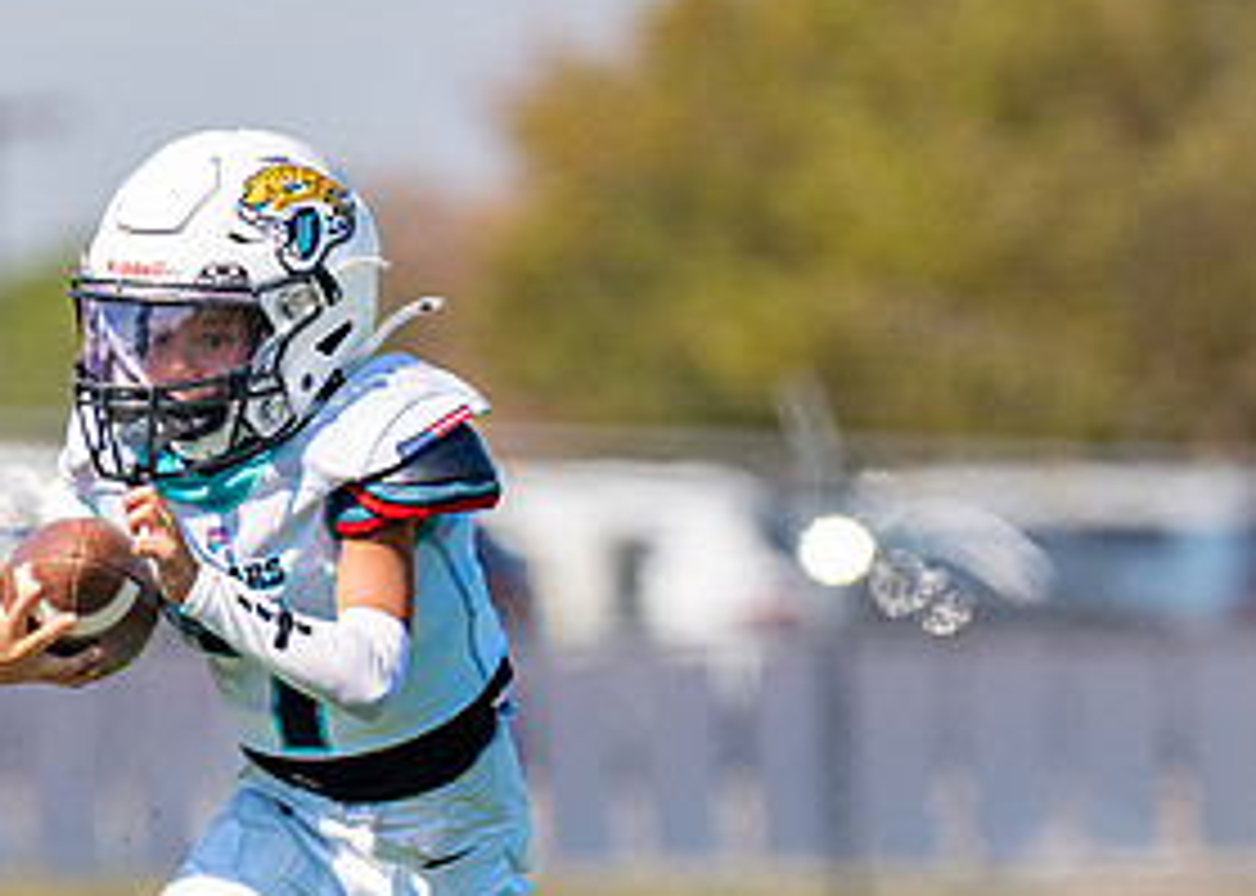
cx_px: 369
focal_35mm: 723
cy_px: 635
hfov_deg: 2.8
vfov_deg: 2.0
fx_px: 25778
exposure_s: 1/2500
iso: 100
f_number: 2.8
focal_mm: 200
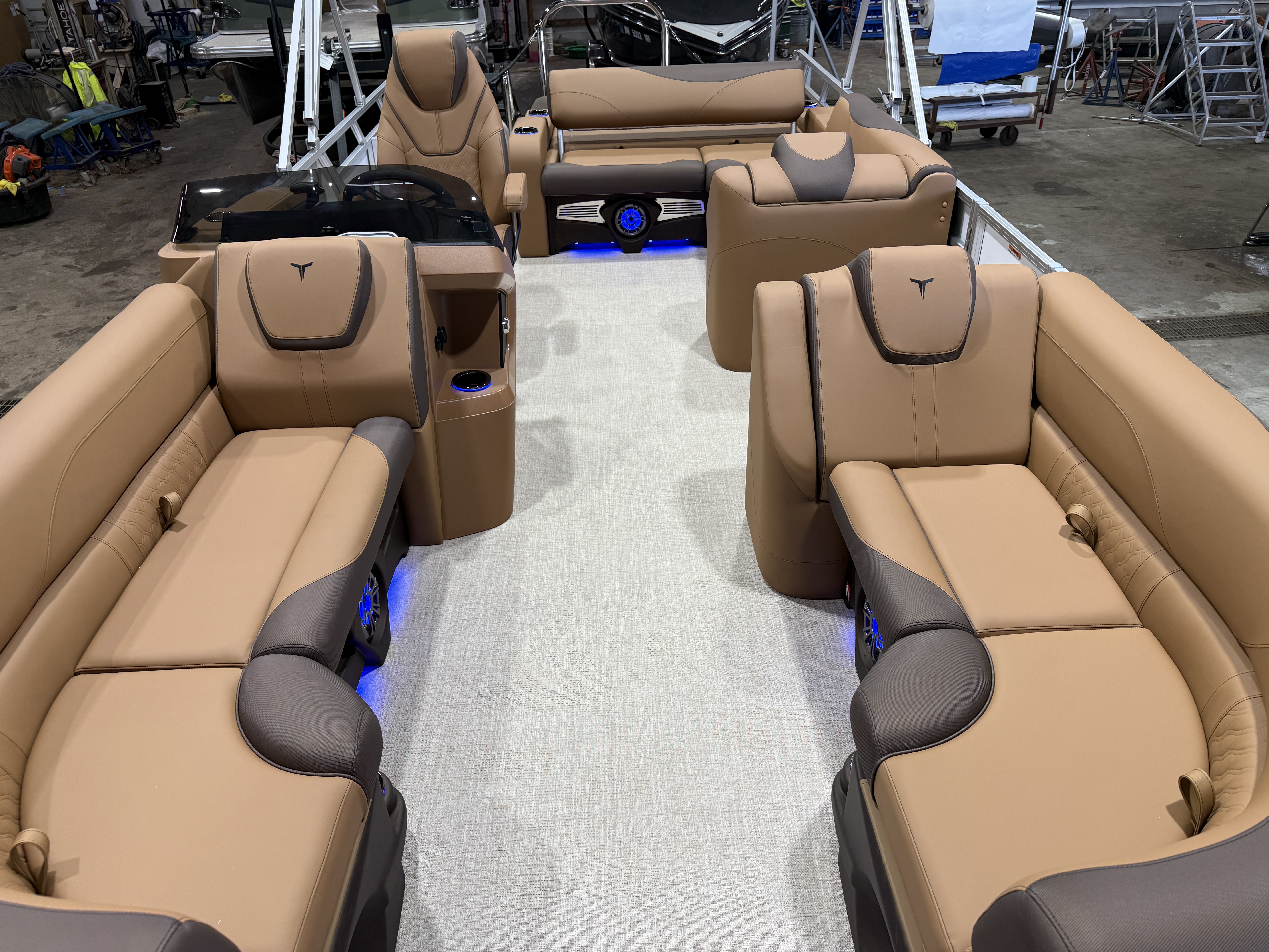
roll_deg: +1.3
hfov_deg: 71.6
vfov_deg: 56.8
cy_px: 476
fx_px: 880
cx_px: 634
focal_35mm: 24
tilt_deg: -34.4
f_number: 1.78
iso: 80
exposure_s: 1/120
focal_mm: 6.76
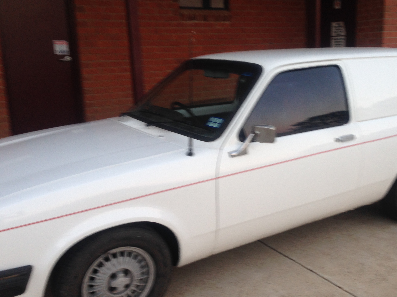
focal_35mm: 42
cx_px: 243
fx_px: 482
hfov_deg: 44.5
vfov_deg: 34.3
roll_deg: +3.1
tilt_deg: -14.1
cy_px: 151
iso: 50
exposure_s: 1/20
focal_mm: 4.12
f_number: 2.4
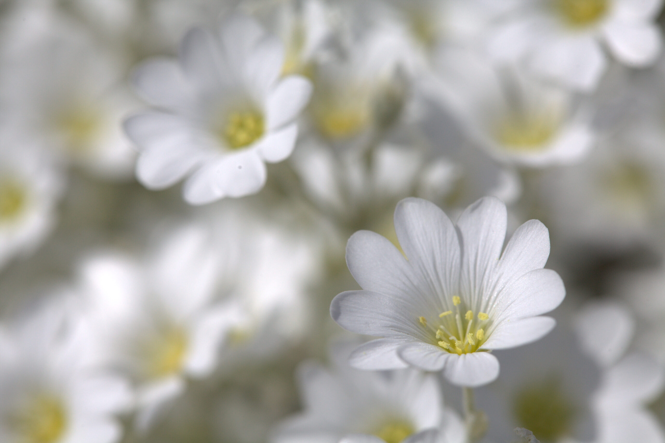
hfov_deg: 21.0
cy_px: 222
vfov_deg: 14.1
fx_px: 1791
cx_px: 332
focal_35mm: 97
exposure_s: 1/2500
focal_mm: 100
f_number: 6.3
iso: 400
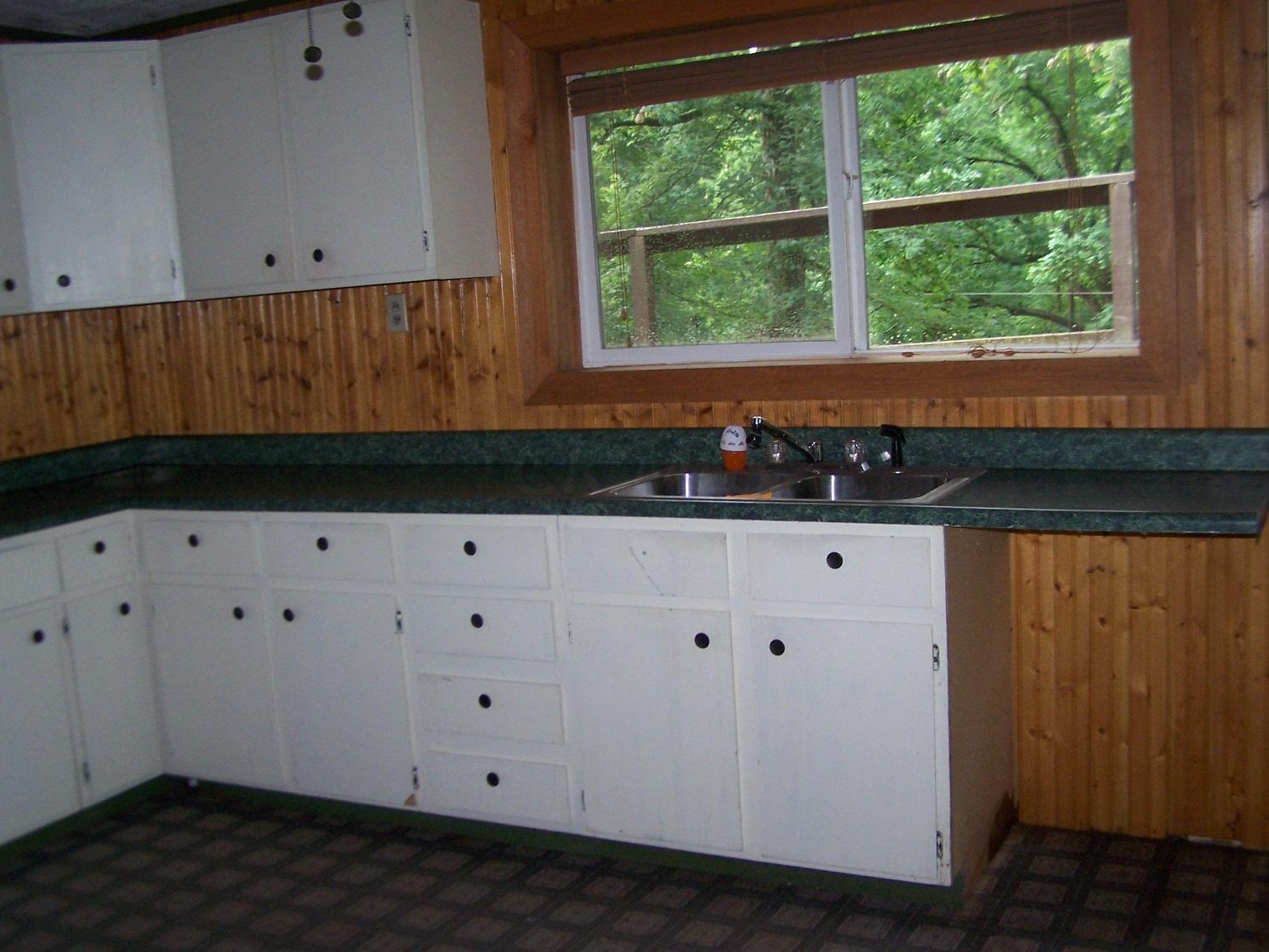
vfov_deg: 36.8
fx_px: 1430
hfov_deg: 47.9
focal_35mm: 39
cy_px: 467
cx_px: 642
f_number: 2.8
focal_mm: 6.3
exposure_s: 1/60
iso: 140
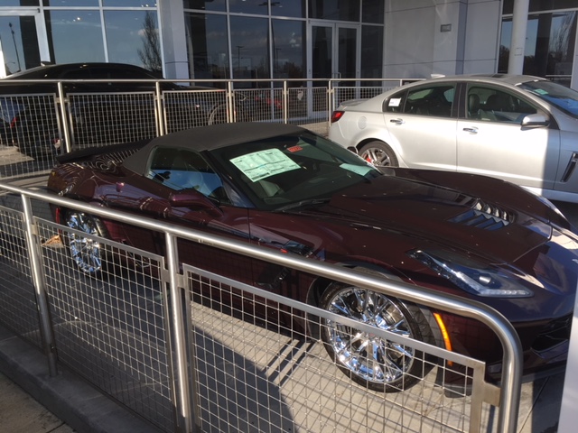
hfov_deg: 61.7
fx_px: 484
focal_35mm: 29
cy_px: 216
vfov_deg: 48.2
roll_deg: +0.8
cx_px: 289
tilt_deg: -12.2
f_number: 2.2
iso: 25
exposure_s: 1/705
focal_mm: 4.15
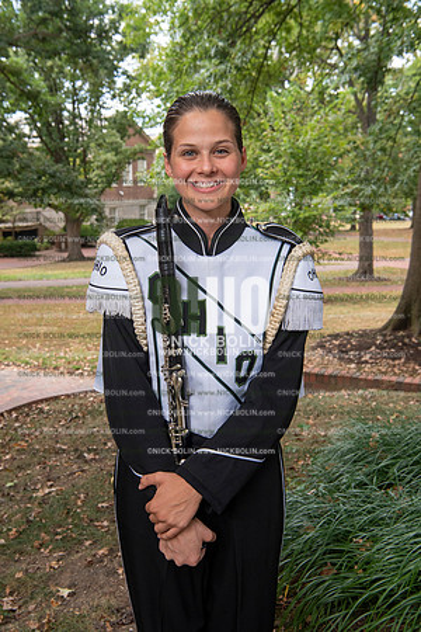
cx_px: 210
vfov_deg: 44.5
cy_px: 316
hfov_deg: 30.5
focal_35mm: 44
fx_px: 772
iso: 500
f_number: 8
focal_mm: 44
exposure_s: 1/100
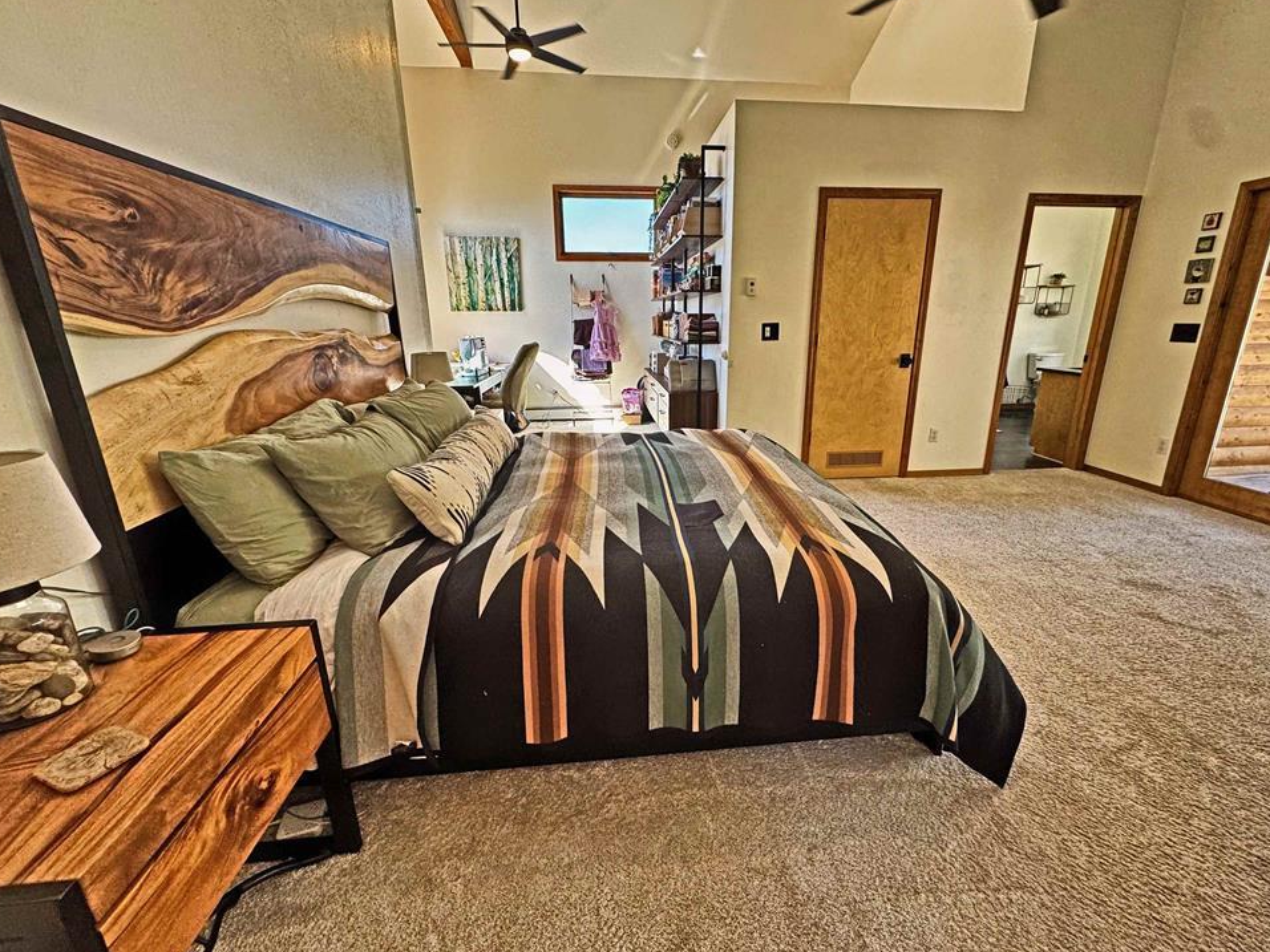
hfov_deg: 98.1
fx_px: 550
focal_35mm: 15
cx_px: 659
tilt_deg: -16.4
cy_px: 473
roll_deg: +0.8
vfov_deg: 81.7
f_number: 2.2
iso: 160
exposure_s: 1/120
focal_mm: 2.22
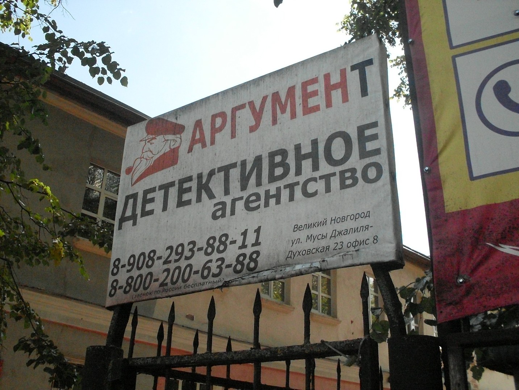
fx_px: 570
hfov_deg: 49.0
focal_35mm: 38
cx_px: 260
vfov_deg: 37.7
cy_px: 195
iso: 400
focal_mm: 6.3
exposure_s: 1/350
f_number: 8.4
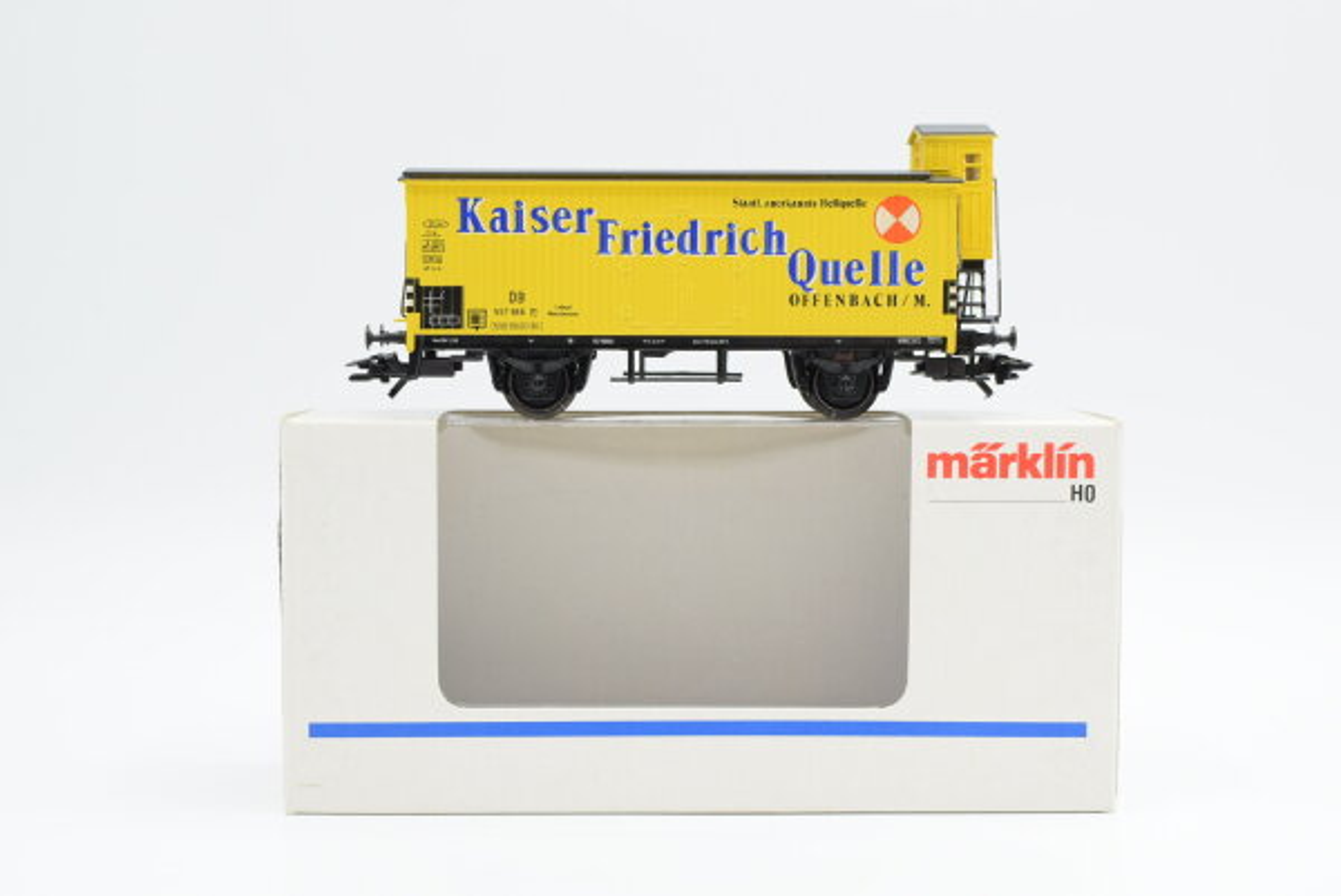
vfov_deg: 25.8
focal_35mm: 52
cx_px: 670
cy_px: 448
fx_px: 1957
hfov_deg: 37.8
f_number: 8
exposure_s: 1/125
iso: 320
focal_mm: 35
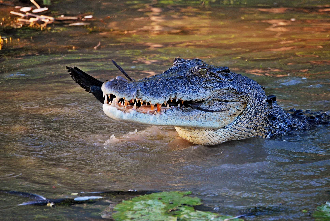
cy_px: 110
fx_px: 2271
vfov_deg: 5.6
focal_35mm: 248
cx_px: 165
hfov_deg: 8.3
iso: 400
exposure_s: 1/200
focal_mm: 165
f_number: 5.3
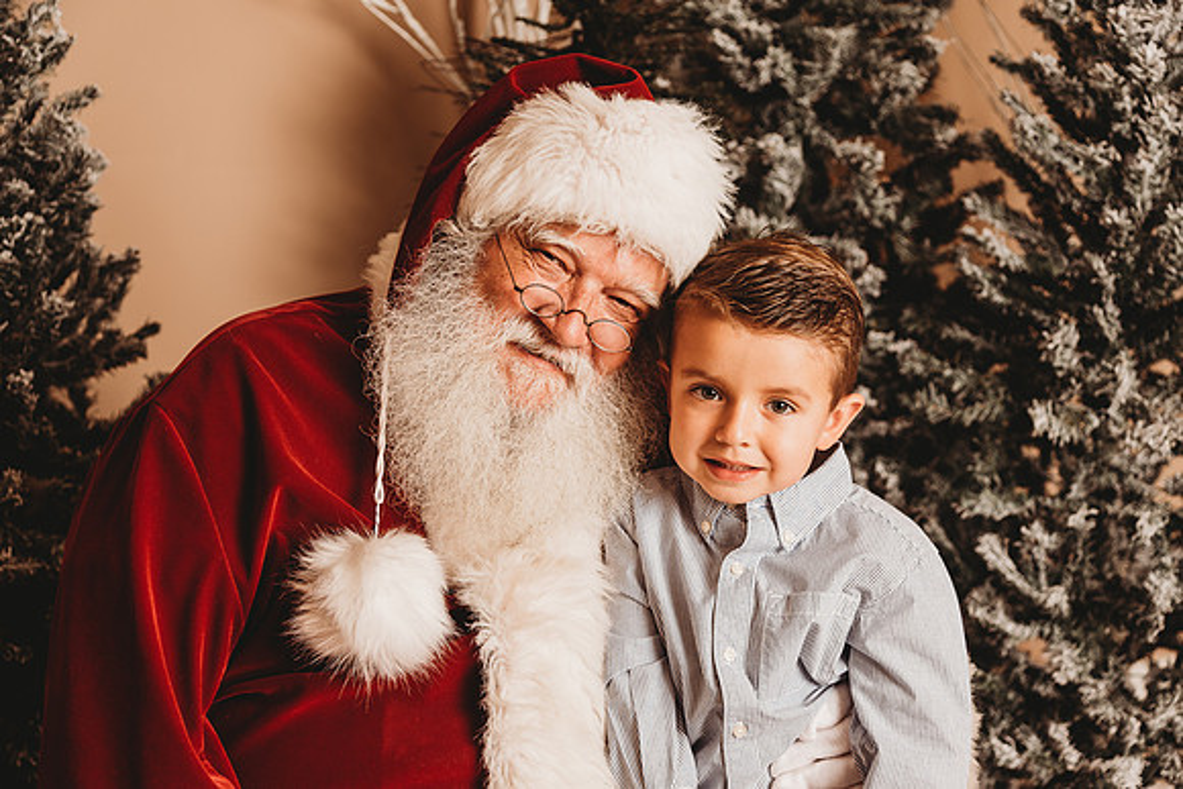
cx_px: 610
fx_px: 2010
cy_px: 395
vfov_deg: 22.2
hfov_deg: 32.8
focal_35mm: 61
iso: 100
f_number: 4
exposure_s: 1/160
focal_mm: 58
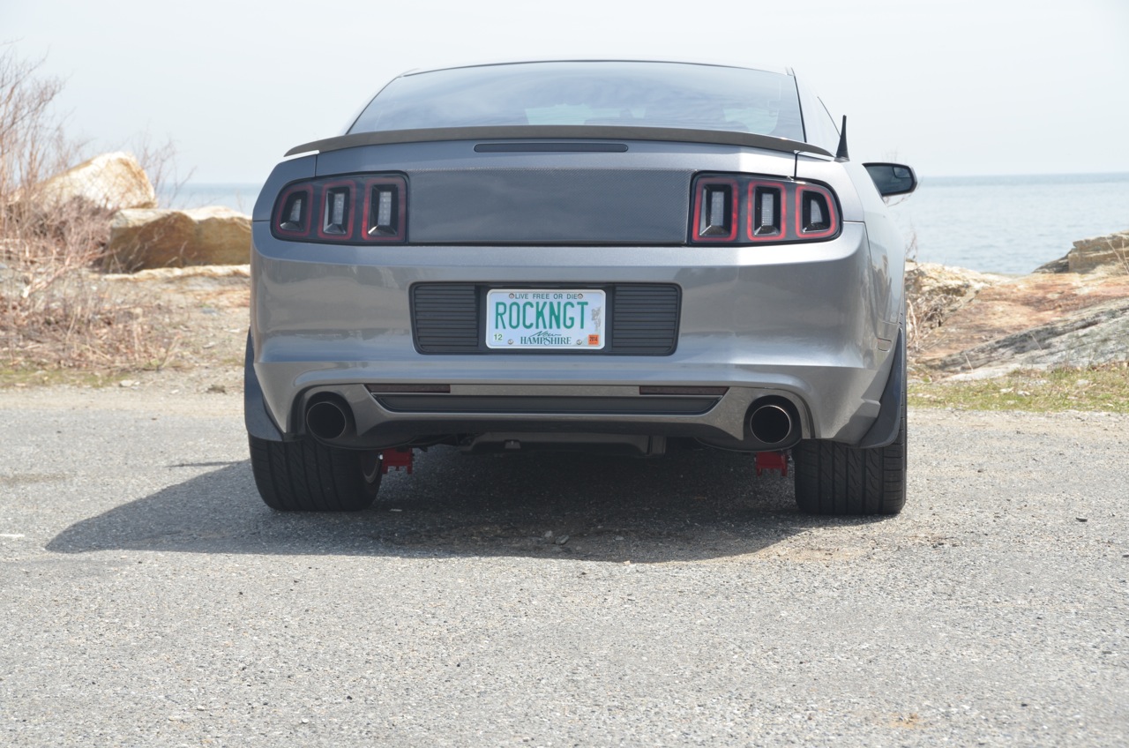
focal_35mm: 84
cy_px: 374
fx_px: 2629
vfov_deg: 16.2
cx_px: 564
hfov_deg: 24.2
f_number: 8
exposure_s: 1/250
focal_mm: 56
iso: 160
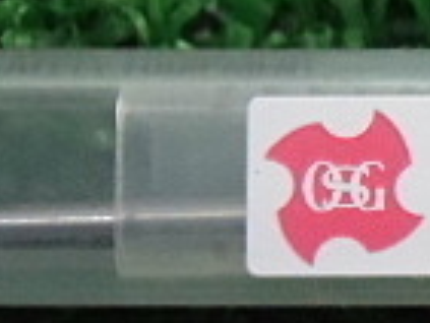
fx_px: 1865
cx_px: 613
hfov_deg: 12.6
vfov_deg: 9.9
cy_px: 207
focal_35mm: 150
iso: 800
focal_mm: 5.93
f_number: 3.7
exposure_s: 1/100
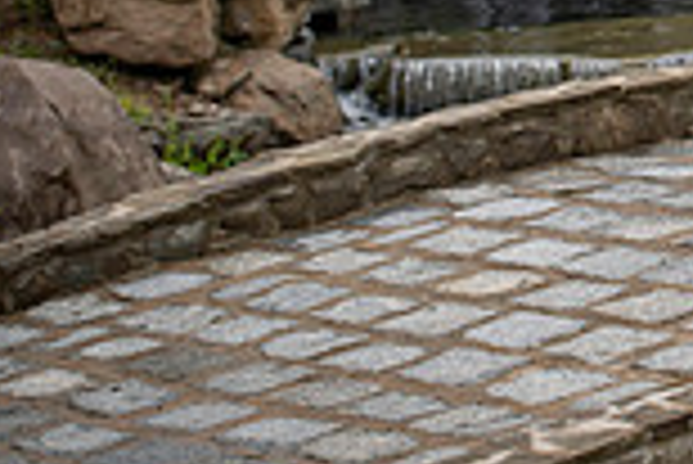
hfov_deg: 7.6
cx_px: 1134
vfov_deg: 5.2
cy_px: -297
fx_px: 5067
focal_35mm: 263
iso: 80
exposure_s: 1/125
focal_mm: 70
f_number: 2.8
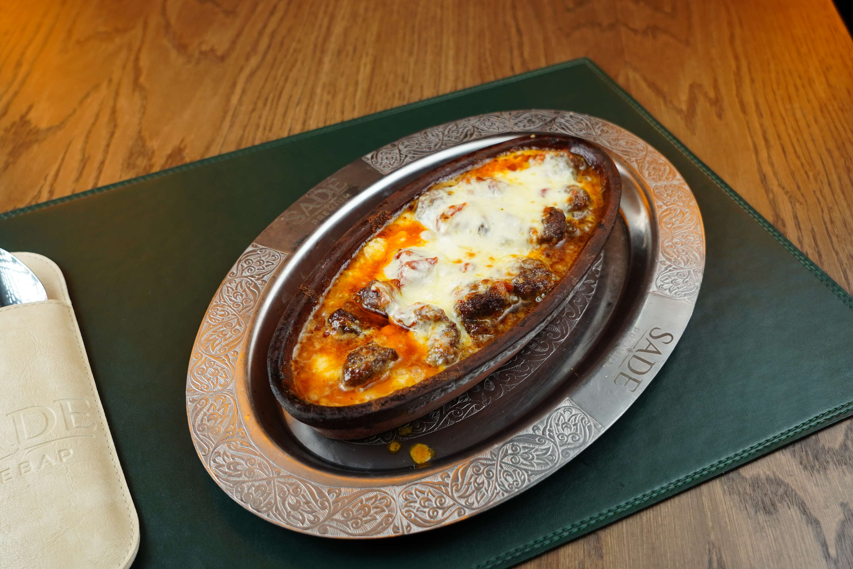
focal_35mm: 36
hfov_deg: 53.1
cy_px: 284
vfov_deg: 36.9
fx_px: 853
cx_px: 426
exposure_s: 1/125
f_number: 4
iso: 640
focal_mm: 24
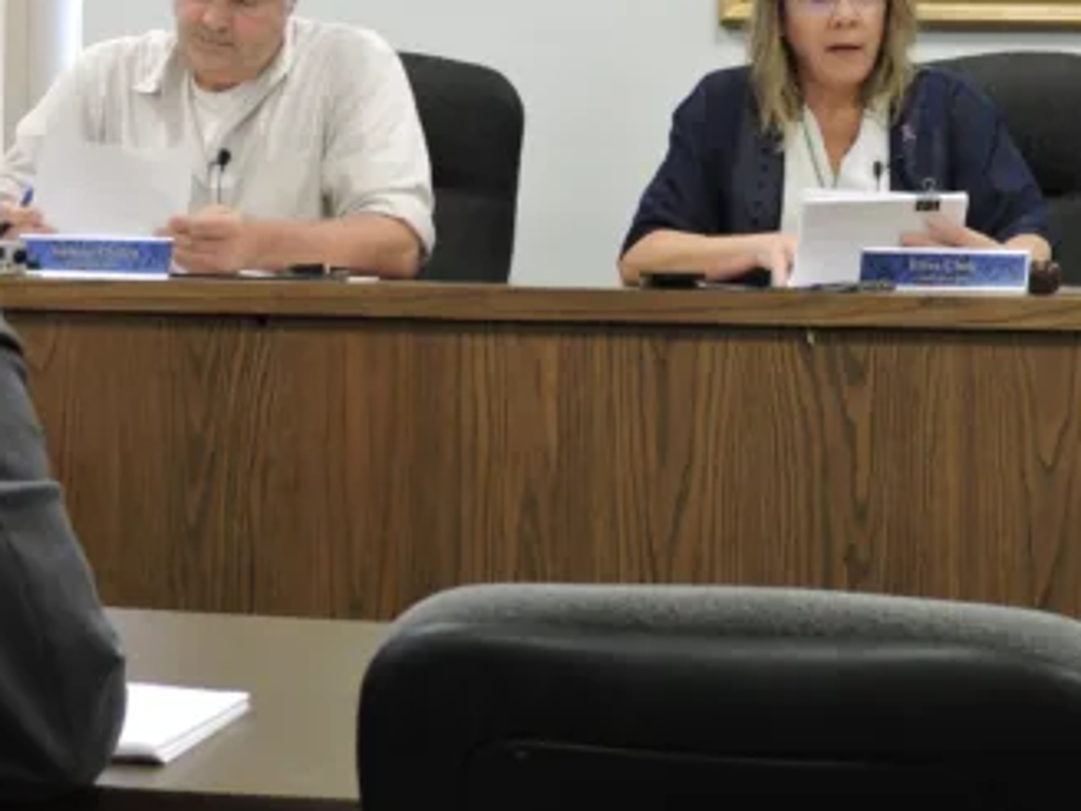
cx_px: 816
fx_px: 3810
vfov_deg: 12.1
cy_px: 208
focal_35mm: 122
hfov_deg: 16.1
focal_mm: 10.7
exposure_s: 1/50
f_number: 3.7
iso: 400
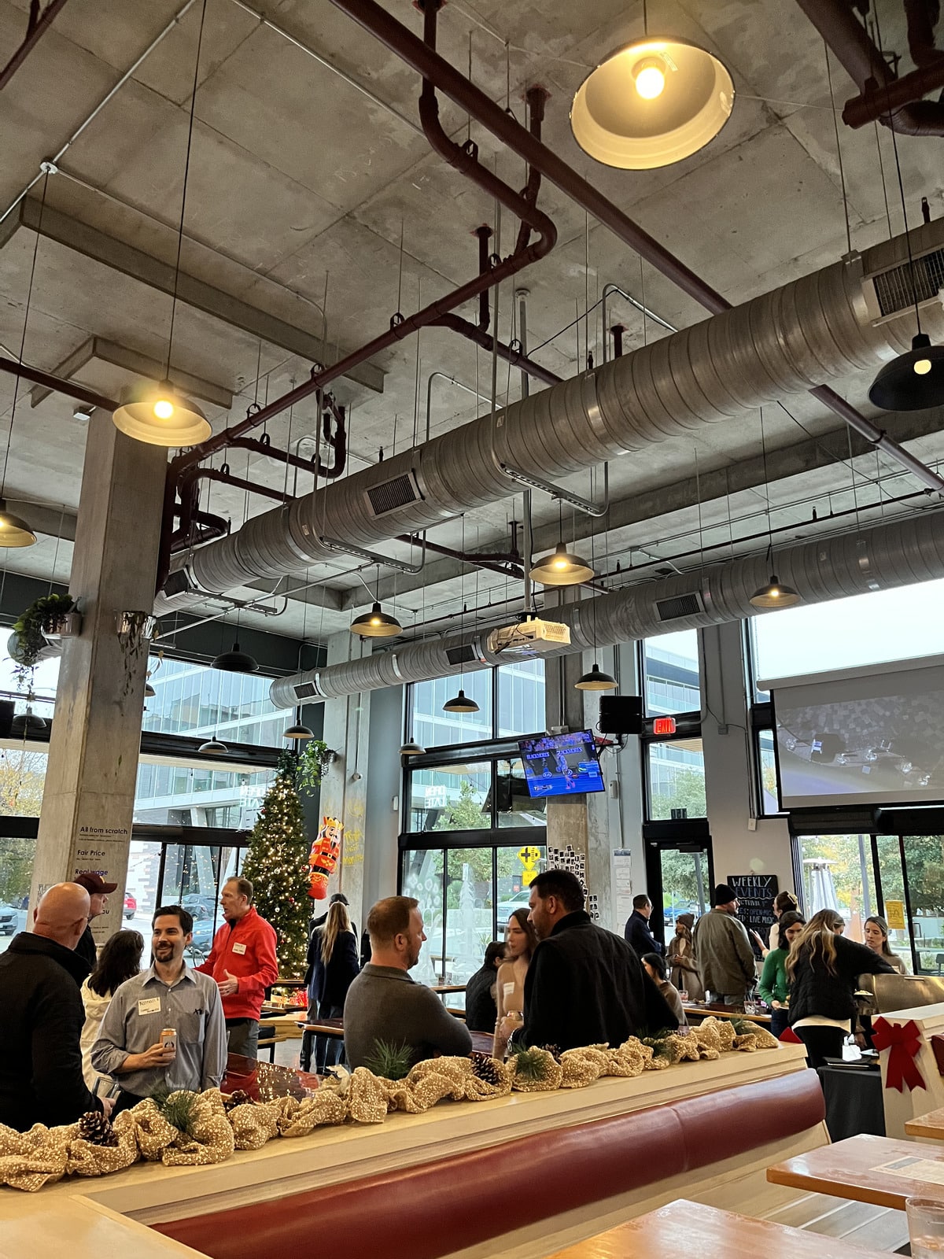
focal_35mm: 26
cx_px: 472
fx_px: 945
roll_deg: +0.4
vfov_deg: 67.3
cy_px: 630
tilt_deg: +13.7
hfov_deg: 53.1
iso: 500
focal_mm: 5.1
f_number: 1.6
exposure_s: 1/60
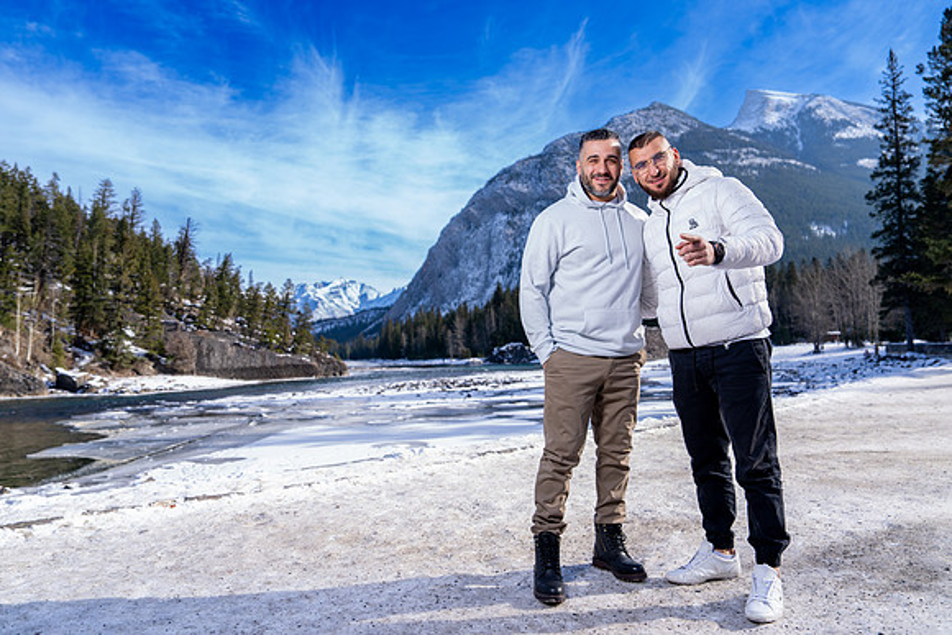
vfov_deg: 53.2
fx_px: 635
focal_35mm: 24
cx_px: 476
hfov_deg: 73.7
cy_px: 318
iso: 50
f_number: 3.5
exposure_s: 1/400
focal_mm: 24
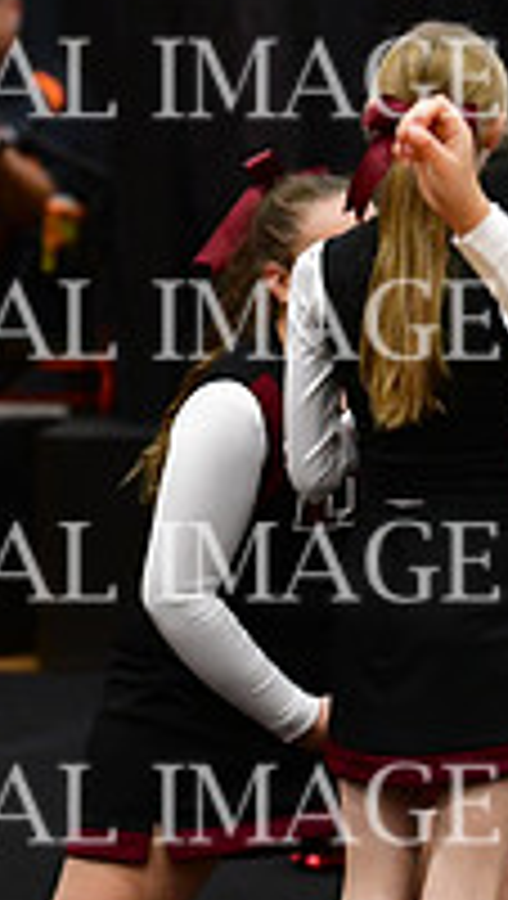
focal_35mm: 546
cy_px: 441
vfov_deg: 4.0
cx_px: 506
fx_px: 13031
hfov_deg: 2.2
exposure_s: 1/800
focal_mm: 120
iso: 4000
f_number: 2.8
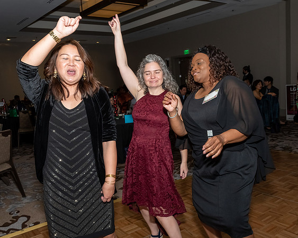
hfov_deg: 54.8
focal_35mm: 33
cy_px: 119
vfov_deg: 45.0
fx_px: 287
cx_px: 159
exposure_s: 1/250
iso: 500
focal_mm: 17
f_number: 7.1
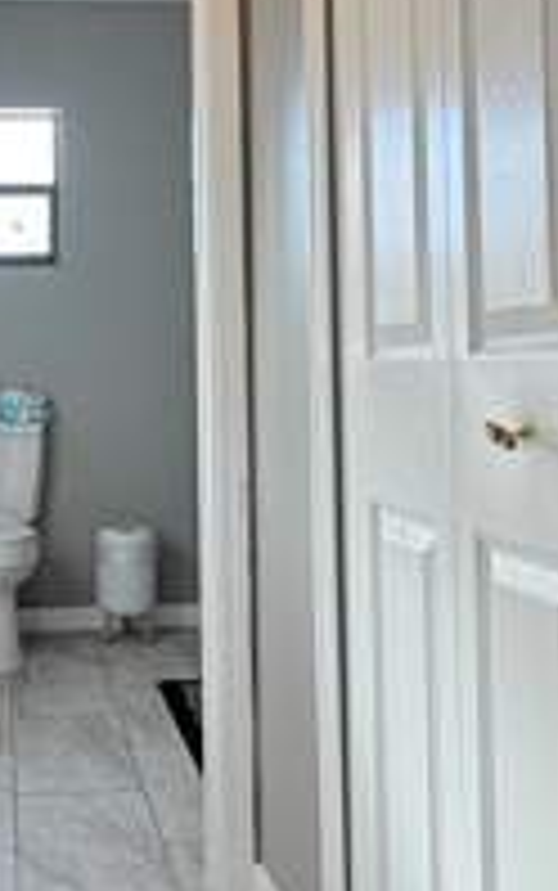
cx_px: 90
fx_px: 1166
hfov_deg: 26.3
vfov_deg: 41.5
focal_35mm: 48
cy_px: 324
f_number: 2.2
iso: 40
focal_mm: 2.22
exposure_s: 1/120
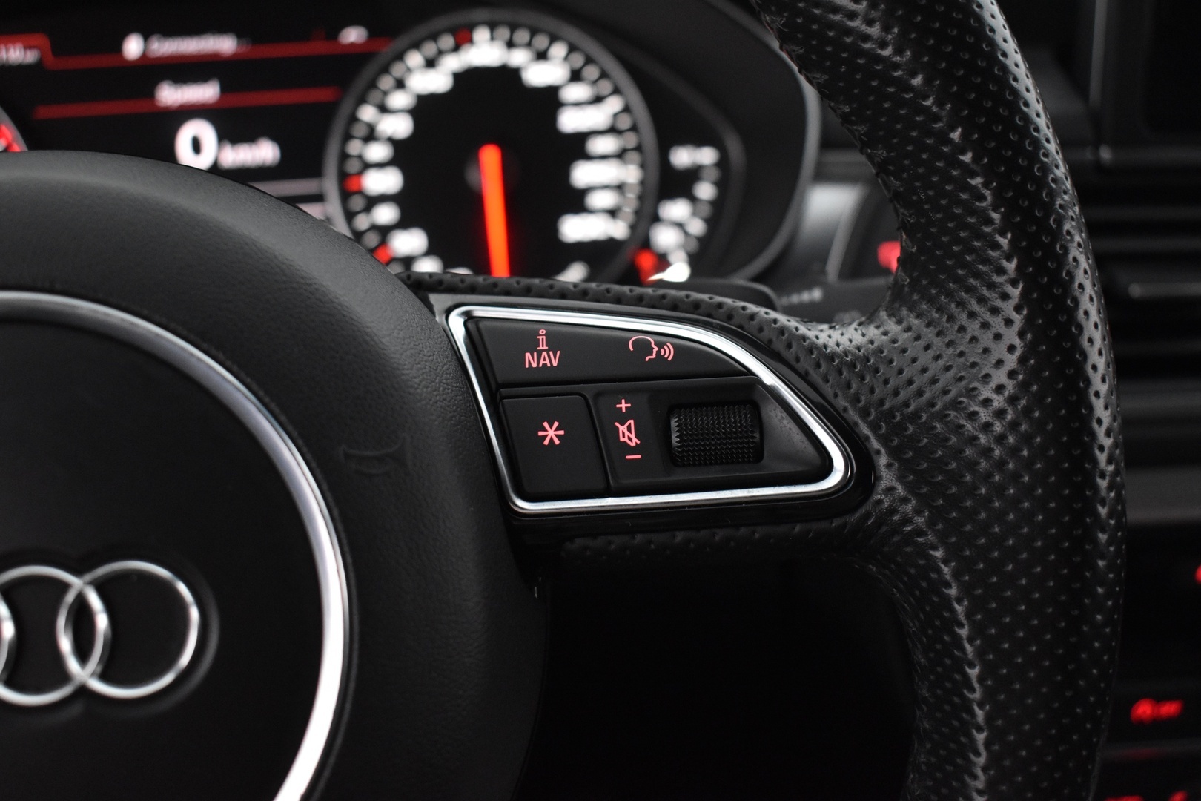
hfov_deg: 46.4
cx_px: 600
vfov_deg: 31.9
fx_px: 1401
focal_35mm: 42
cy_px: 400
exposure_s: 1/40
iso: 3200
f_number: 4.2
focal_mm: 28
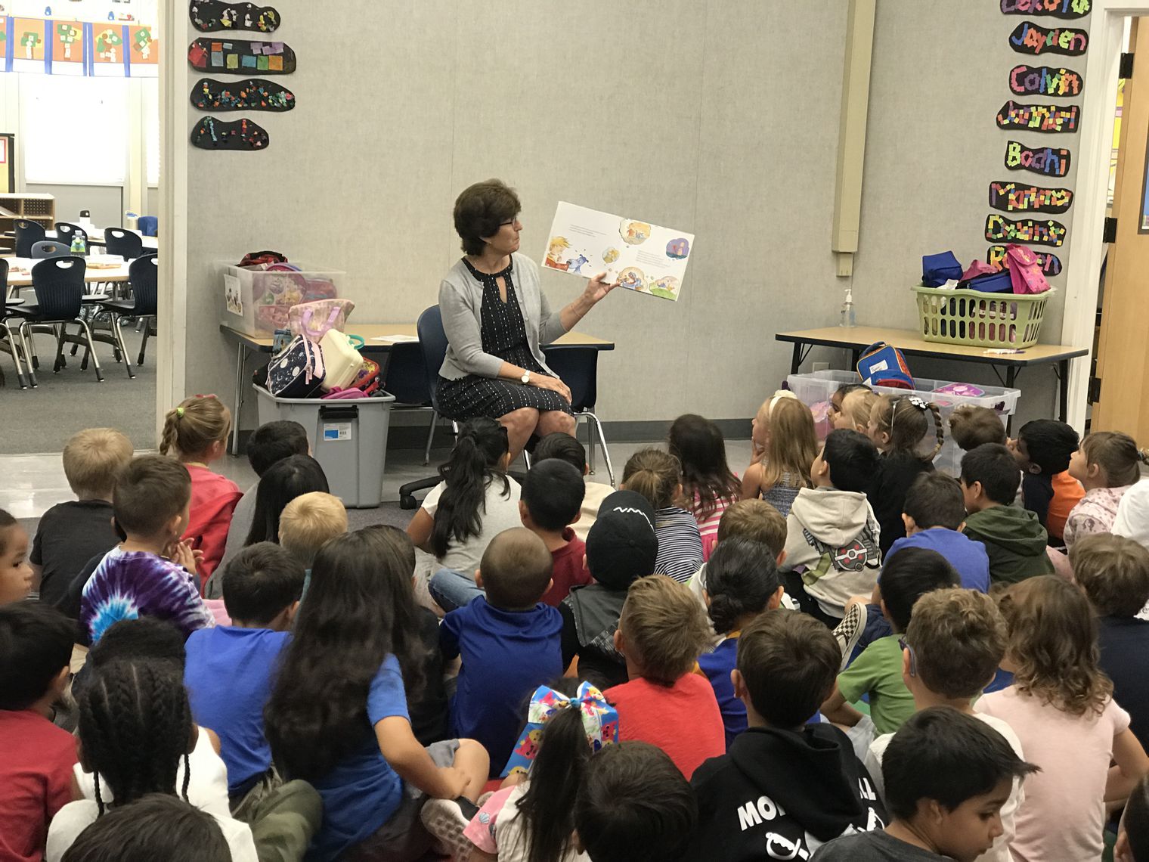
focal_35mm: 57
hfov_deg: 33.8
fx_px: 1892
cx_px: 574
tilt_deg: -8.6
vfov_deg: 25.7
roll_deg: -2.5
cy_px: 431
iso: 200
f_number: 2.8
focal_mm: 6.6
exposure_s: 1/60
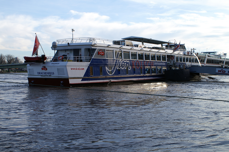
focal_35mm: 45
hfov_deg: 43.6
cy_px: 76
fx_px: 286
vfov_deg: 29.8
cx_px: 114
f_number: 8
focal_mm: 30
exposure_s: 1/250
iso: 100
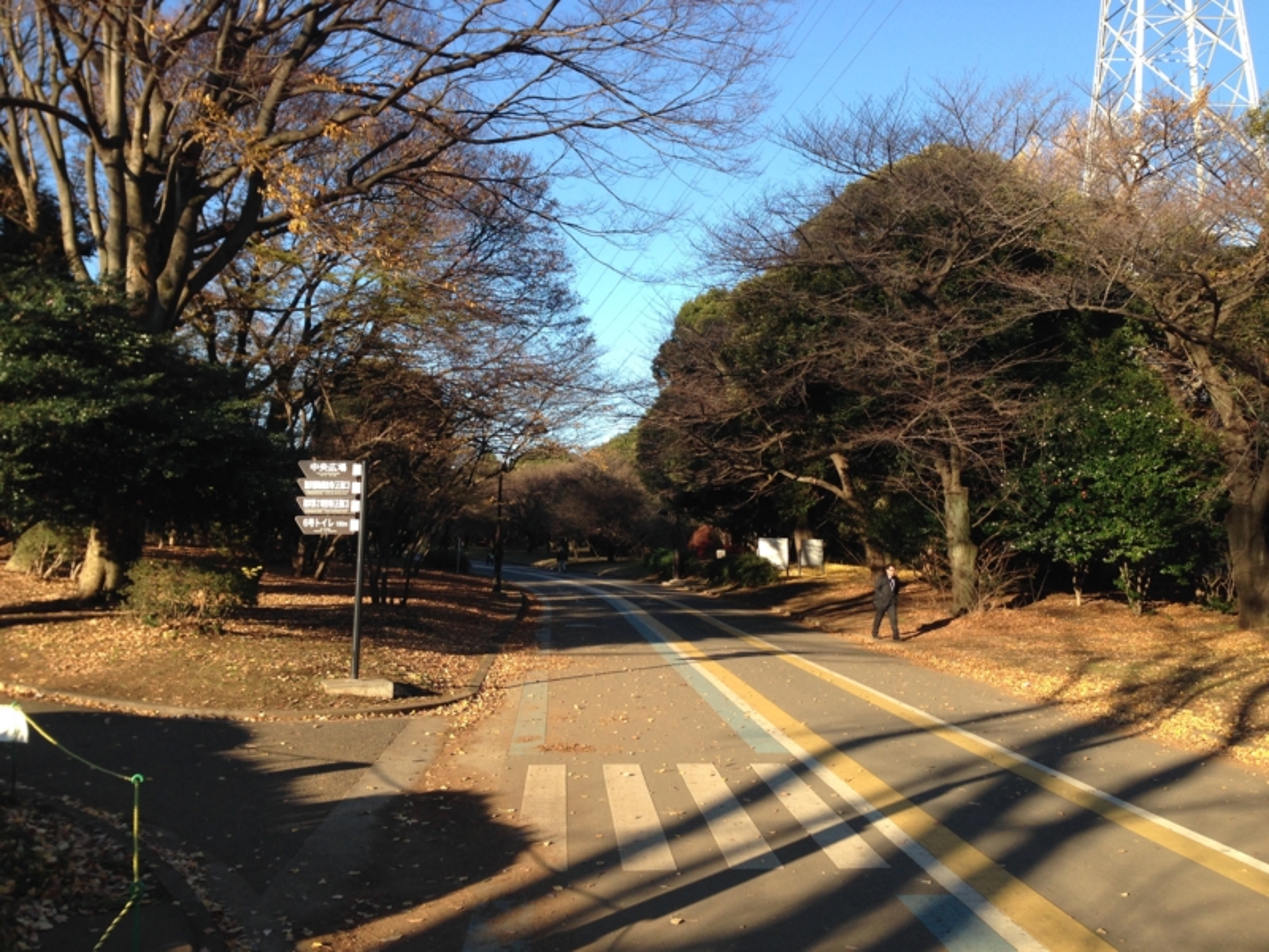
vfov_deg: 42.9
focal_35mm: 33
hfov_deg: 55.4
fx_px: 1210
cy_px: 476
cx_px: 634
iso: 50
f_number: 2.4
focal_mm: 4.12
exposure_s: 1/553
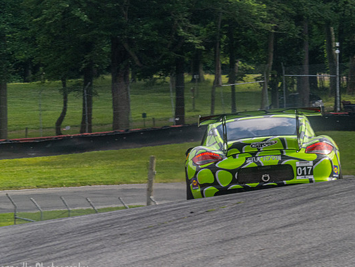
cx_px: 188
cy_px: 138
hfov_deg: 4.7
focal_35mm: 419
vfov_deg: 3.6
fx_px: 4300
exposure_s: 1/160
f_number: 18
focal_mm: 190
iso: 400
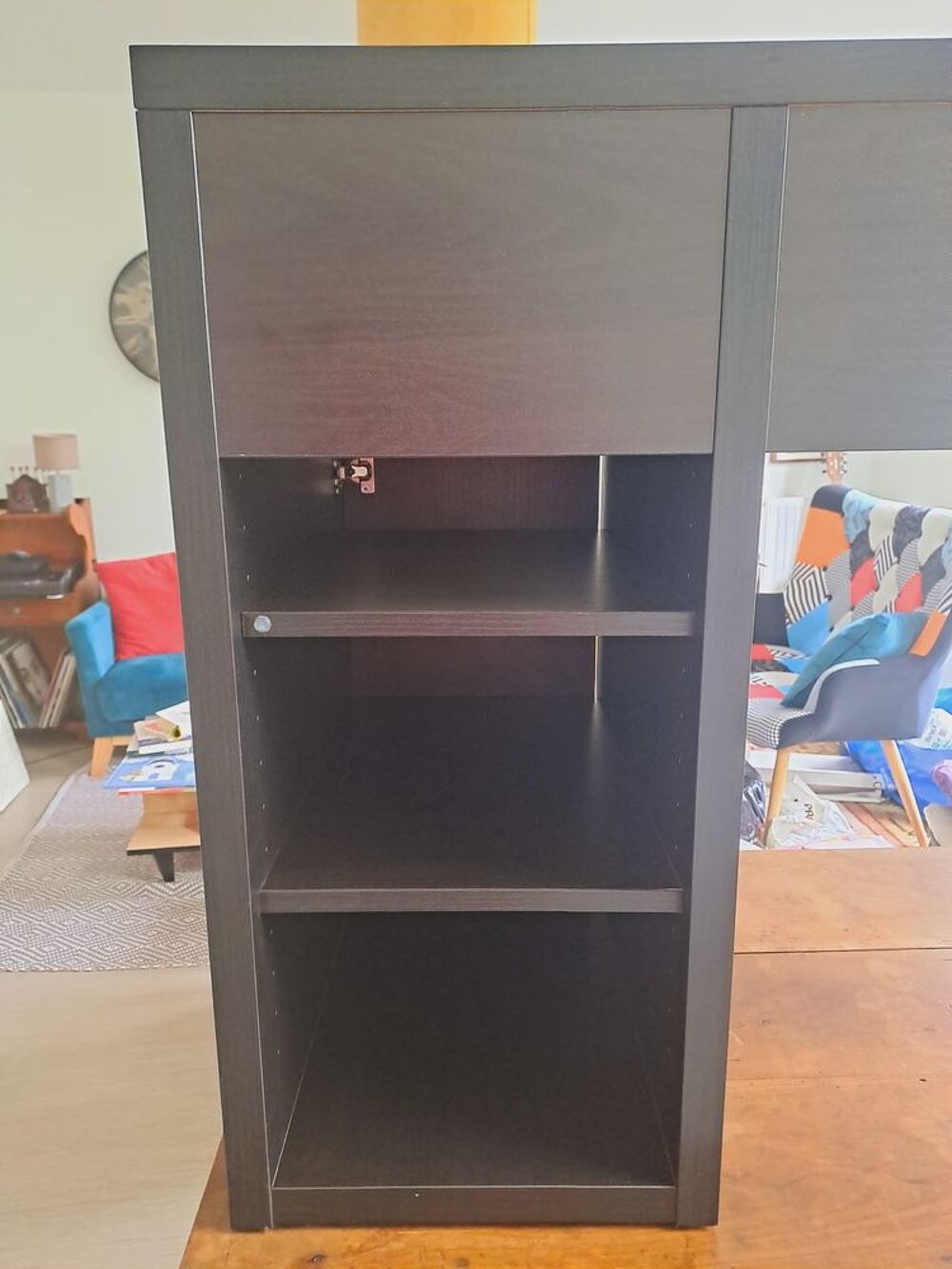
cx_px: 476
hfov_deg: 54.9
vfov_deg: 69.4
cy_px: 634
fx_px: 917
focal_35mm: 25
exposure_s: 1/25
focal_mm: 4.65
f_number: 1.8
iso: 400
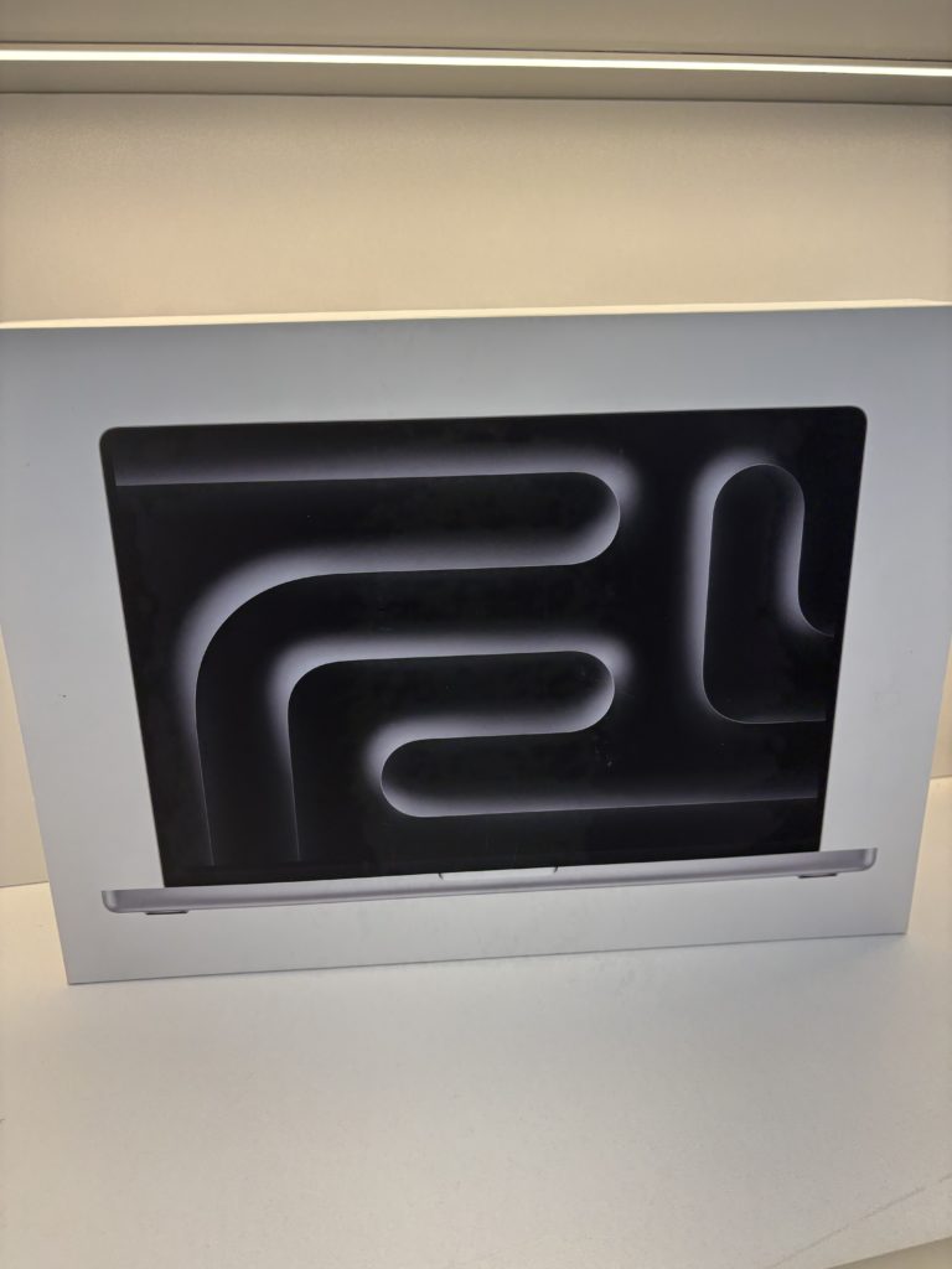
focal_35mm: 26
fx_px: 953
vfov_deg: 67.3
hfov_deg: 53.1
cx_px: 476
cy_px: 634
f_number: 1.6
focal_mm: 5.96
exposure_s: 1/100
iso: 50
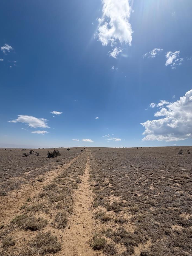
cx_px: 105
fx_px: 133
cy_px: 158
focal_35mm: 18
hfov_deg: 71.5
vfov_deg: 86.2
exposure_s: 1/4367
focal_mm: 2.22
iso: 50
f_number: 2.2
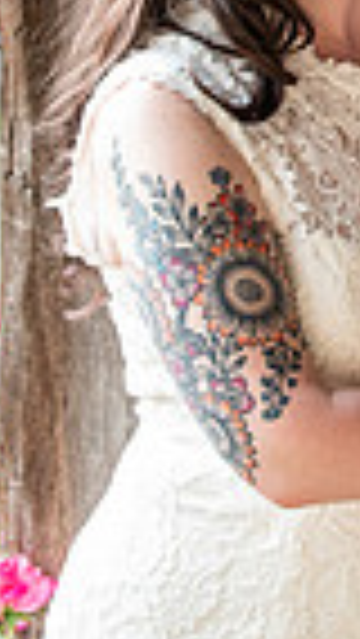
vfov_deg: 6.1
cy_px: -34
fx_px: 5933
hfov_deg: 3.5
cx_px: 598
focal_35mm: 350
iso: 400
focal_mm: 82
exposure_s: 1/400
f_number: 3.2
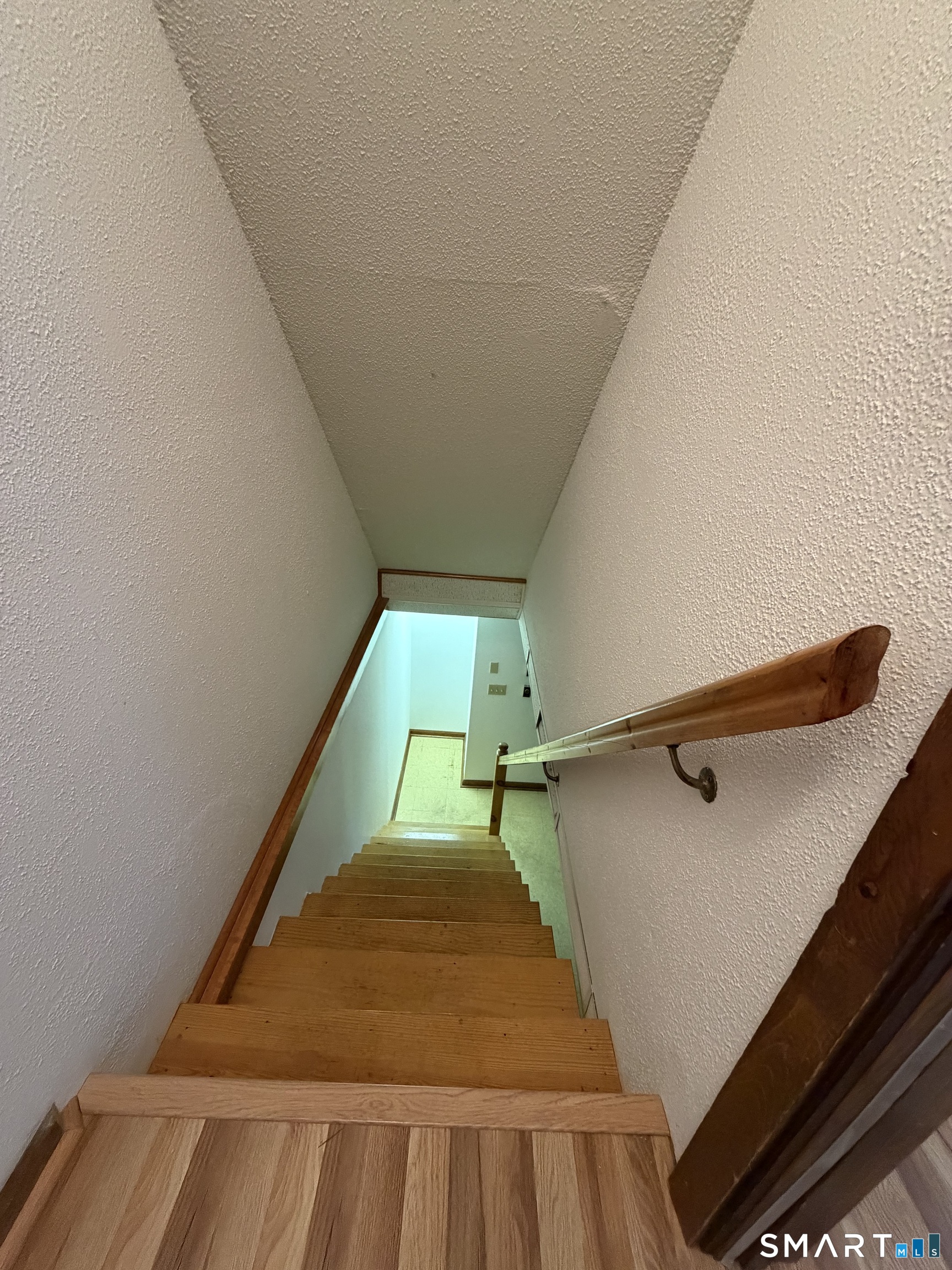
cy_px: 635
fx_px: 513
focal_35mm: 14
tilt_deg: -25.9
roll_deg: -4.6
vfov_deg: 102.1
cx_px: 476
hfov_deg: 85.7
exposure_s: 1/60
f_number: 2.2
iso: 640
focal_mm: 2.22
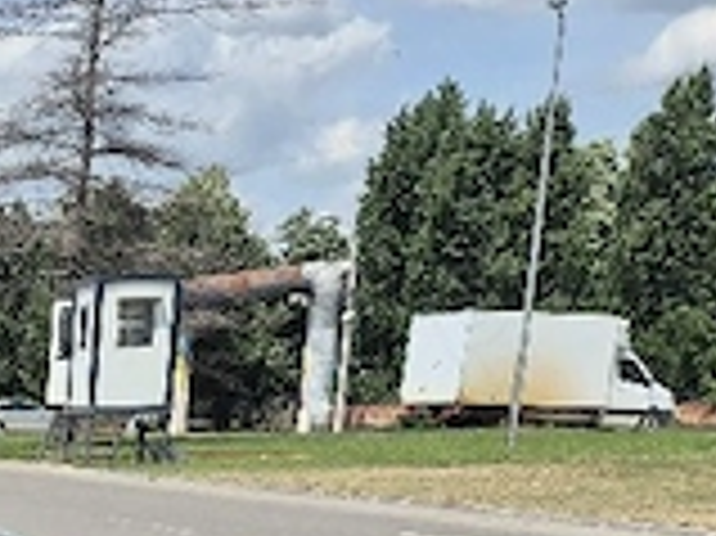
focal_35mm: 87
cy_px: 860
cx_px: -509
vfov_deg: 15.3
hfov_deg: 18.5
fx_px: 1798
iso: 25
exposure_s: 1/2500
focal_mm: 5.4
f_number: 1.8
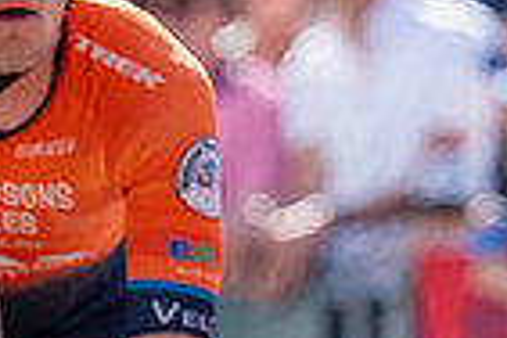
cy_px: 270
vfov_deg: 1.0
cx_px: -101
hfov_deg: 1.5
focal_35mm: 1347
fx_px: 18969
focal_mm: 178
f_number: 3.5
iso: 160
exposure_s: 1/1000
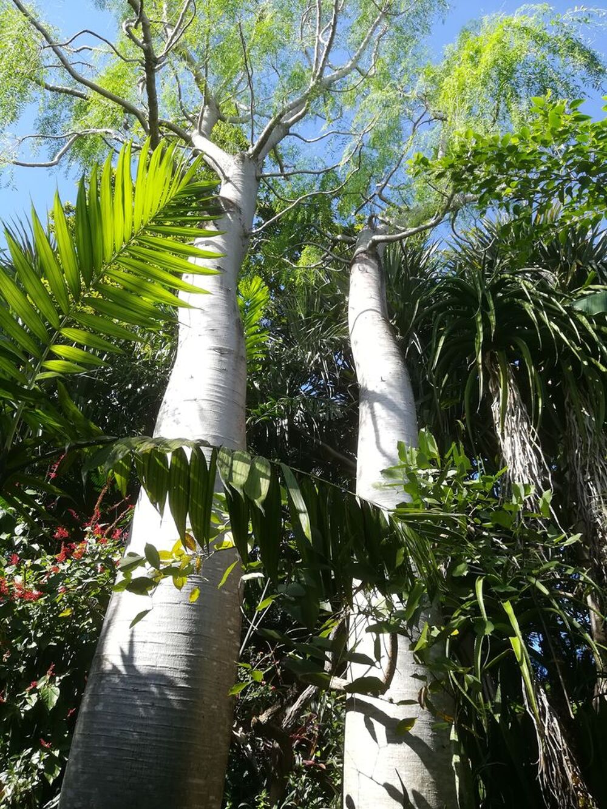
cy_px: 404
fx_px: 608
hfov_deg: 53.1
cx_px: 304
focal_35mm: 26
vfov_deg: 67.3
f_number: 2.2
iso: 50
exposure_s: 1/346
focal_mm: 3.83
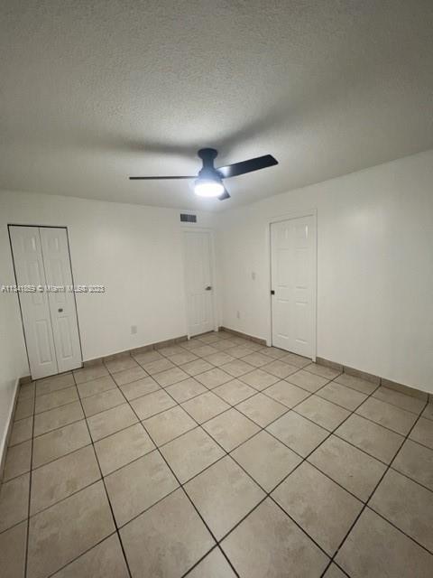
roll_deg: +1.6
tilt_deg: -6.1
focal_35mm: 13
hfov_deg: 89.9
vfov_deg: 106.2
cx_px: 216
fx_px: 217
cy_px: 289
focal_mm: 1.57
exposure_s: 1/60
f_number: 1.8
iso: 250
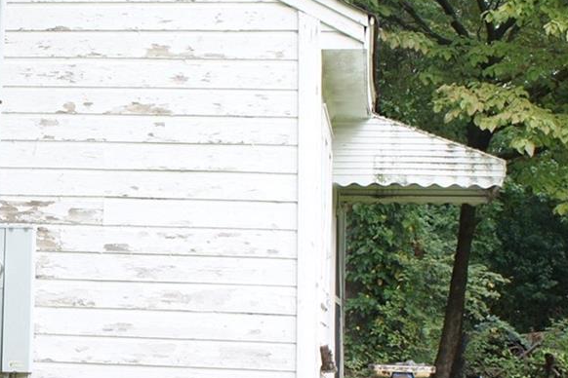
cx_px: -54
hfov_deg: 17.8
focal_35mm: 111
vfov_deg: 12.3
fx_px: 1747
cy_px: 275
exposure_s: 1/80
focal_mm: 21
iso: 200
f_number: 5.6
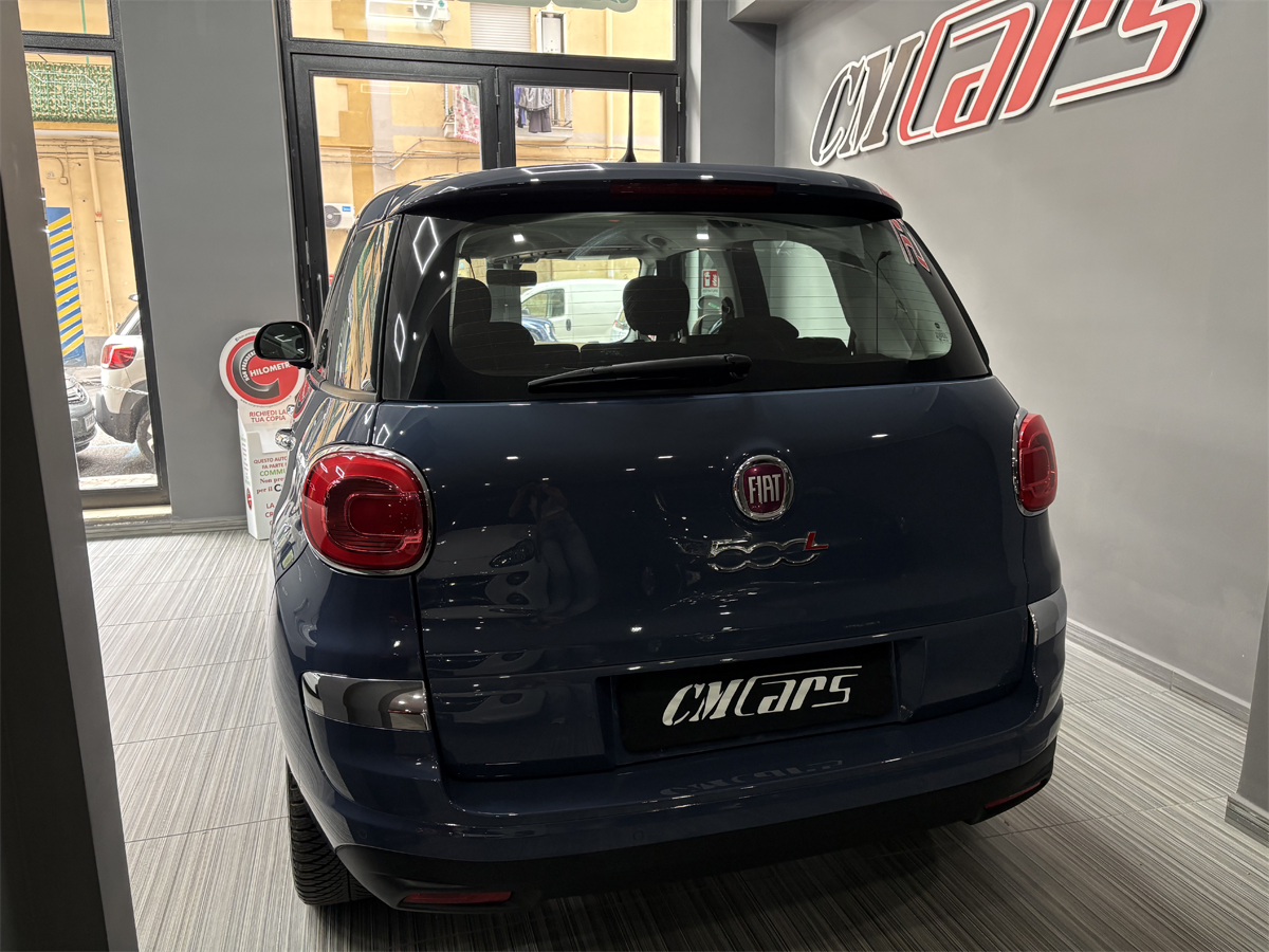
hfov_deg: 67.3
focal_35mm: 26
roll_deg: +1.1
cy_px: 476
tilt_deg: -7.3
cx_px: 634
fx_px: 953
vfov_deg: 53.1
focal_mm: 5.96
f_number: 1.6
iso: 125
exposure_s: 1/104
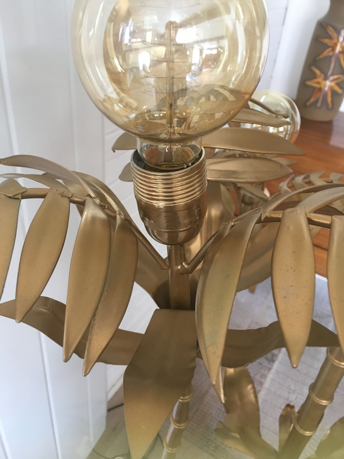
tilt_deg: -34.4
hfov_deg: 48.2
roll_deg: -4.5
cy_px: 230
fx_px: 384
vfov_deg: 61.7
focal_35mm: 29
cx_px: 172
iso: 160
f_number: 2.2
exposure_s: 1/33
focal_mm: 4.15
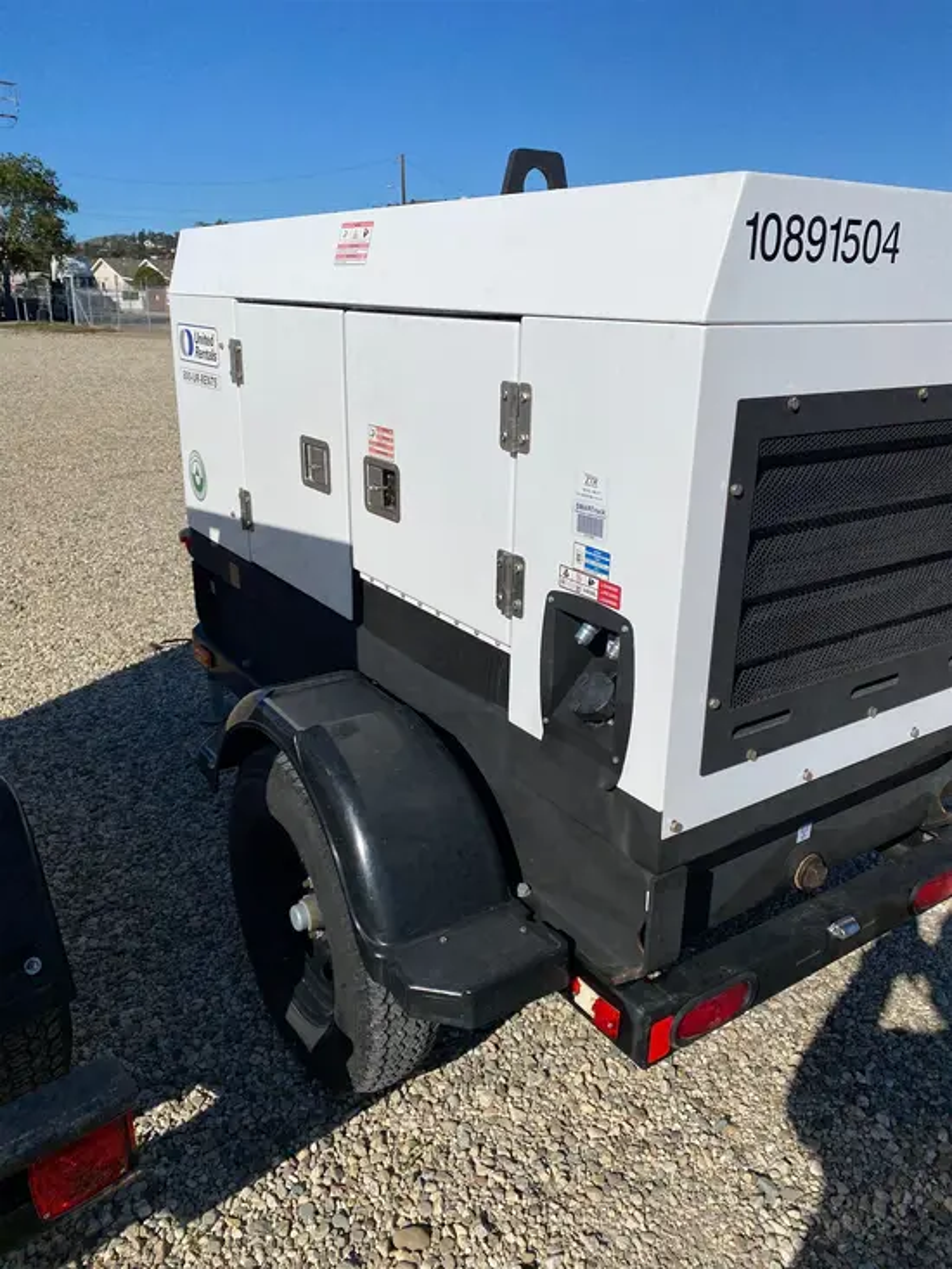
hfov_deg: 53.1
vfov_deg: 67.3
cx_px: 476
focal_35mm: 26
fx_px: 953
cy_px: 634
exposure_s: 1/8197
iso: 32
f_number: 1.8
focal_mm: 4.25
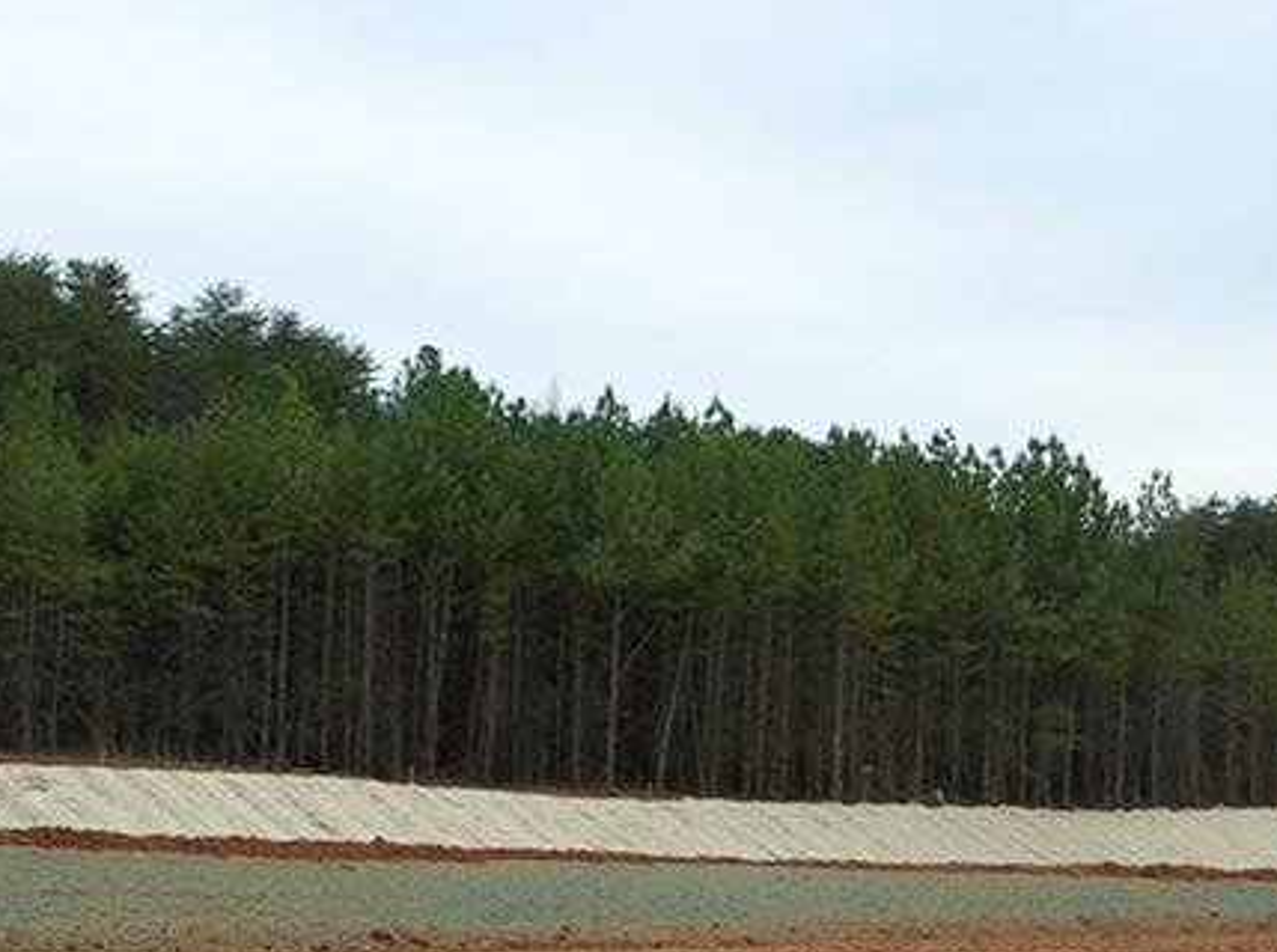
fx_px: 3166
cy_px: 558
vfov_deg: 17.1
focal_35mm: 86
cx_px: 319
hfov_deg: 22.6
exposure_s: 1/83.4
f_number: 2.7
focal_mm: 6
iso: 50
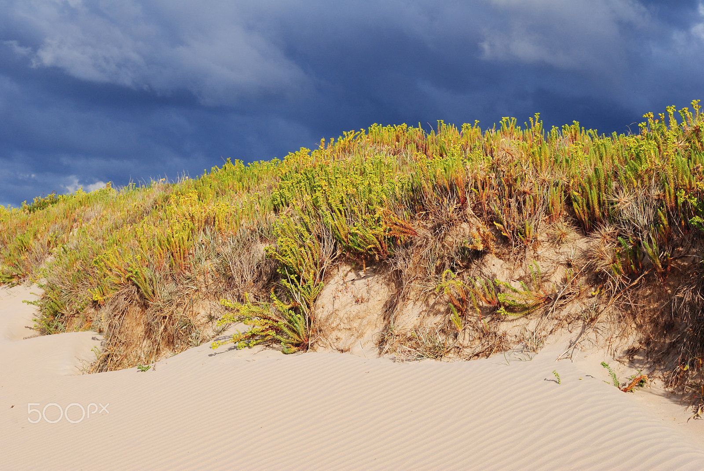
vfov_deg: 19.0
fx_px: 1410
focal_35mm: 72
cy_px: 236
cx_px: 352
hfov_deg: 28.0
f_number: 10
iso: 125
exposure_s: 1/250
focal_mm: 48
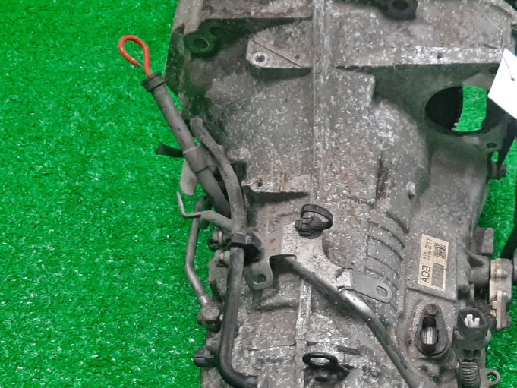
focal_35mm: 55
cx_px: 351
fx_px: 822
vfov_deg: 26.3
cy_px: 287
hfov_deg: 34.6
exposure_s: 1/50
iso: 85
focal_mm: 3.93
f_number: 1.7
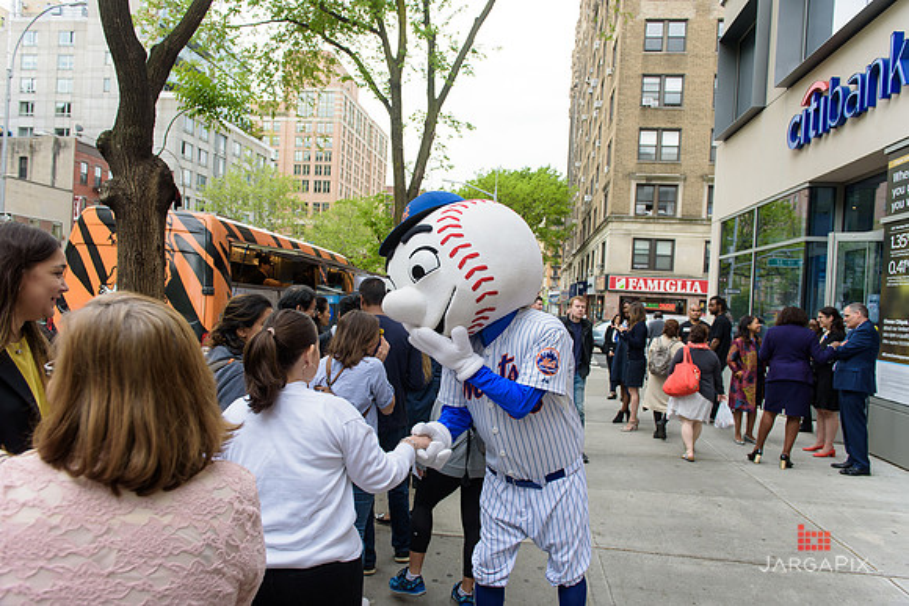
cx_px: 454
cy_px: 303
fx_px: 606
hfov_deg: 73.7
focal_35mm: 24
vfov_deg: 53.2
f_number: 4
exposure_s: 1/250
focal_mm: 24
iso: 200
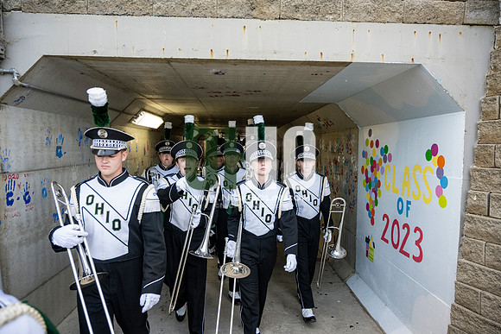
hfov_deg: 73.7
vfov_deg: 53.2
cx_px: 250
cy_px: 167
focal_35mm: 24
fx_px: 334
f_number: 4
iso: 1600
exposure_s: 1/800
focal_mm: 24
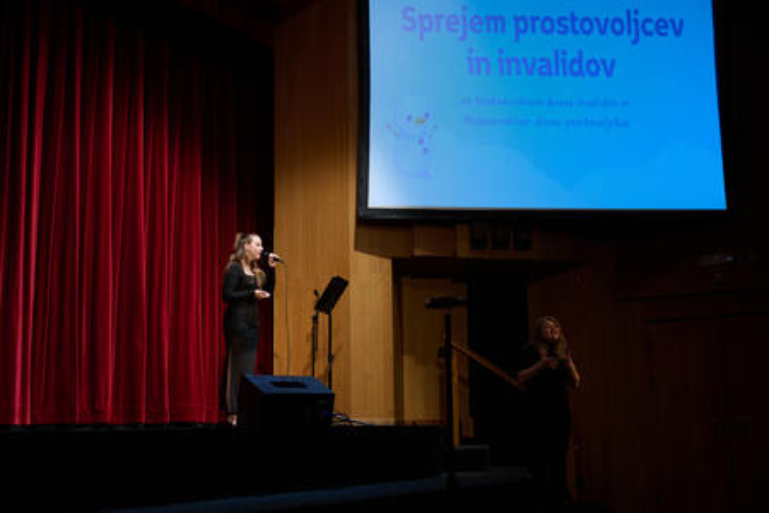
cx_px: 384
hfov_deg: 43.6
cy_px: 256
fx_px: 961
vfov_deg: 29.9
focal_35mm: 45
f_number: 2.8
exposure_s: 1/80
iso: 320
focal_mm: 45
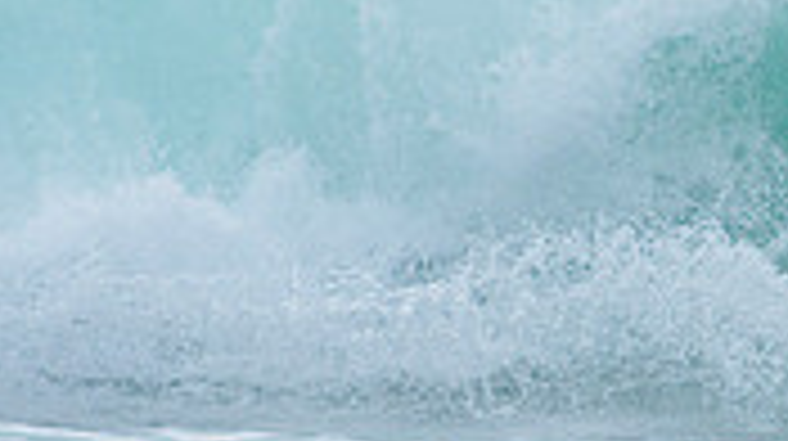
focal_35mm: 1702
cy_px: 156
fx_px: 35525
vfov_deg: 0.7
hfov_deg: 1.3
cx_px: 1307
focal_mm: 400
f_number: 8
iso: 500
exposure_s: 1/1600
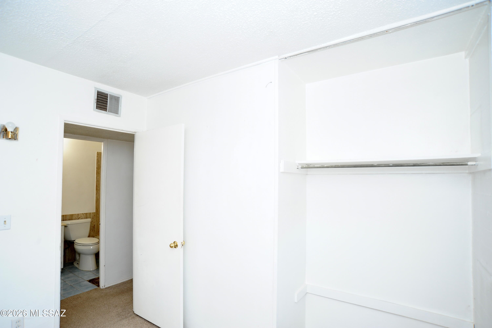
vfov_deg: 67.3
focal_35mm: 18
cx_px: 246
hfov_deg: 90.0
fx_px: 246
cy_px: 164
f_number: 7.1
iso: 800
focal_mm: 18
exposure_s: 1/40
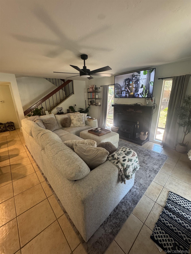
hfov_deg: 85.7
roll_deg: +1.5
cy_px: 127
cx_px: 96
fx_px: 103
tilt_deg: -17.2
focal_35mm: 14
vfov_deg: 102.1
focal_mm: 2.22
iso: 320
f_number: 2.2
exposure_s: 1/60
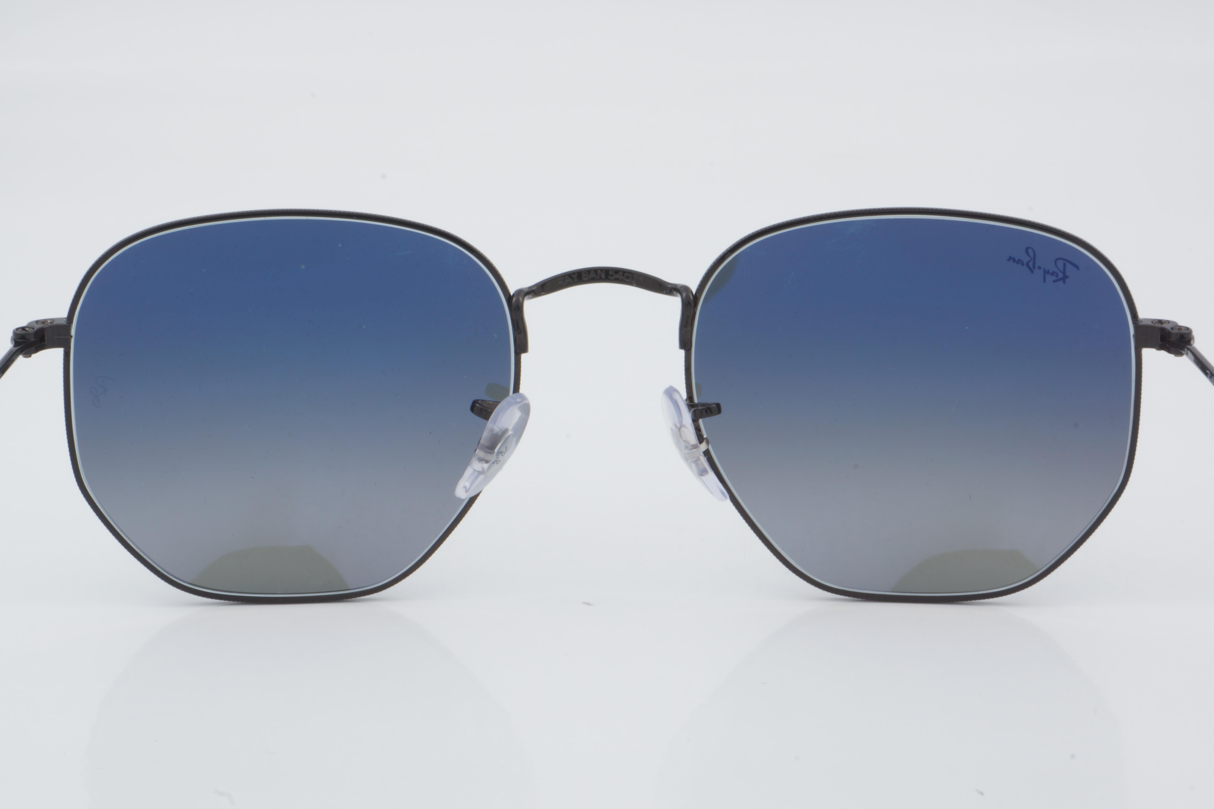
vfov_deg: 18.2
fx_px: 2529
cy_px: 404
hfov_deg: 27.0
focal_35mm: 75
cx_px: 607
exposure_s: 1/3
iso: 100
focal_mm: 50
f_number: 32
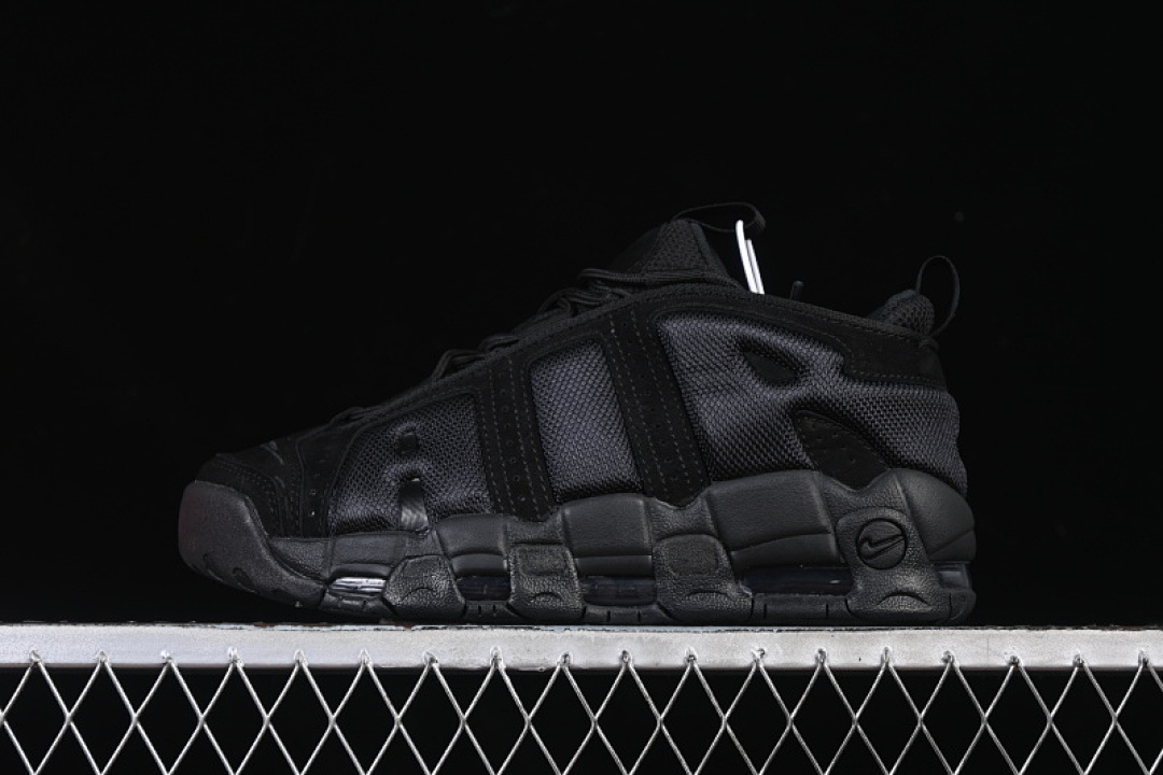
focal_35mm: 75
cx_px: 582
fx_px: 2423
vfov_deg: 18.2
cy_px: 388
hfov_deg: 27.0
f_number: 6.3
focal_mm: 50
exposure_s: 1/60
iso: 160
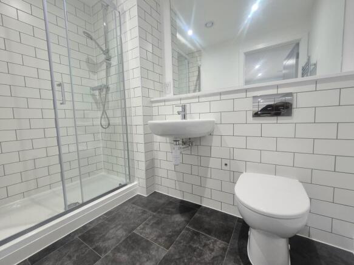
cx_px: 177
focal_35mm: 13
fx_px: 133
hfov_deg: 106.2
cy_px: 132
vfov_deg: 89.9
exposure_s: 1/50
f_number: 2.2
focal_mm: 2.2
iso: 125
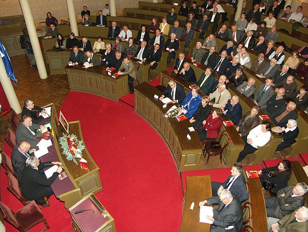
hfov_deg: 61.6
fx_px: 258
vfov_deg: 48.3
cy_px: 116
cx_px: 154
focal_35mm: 29
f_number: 2.8
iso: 200
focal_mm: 7.49
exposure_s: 1/50
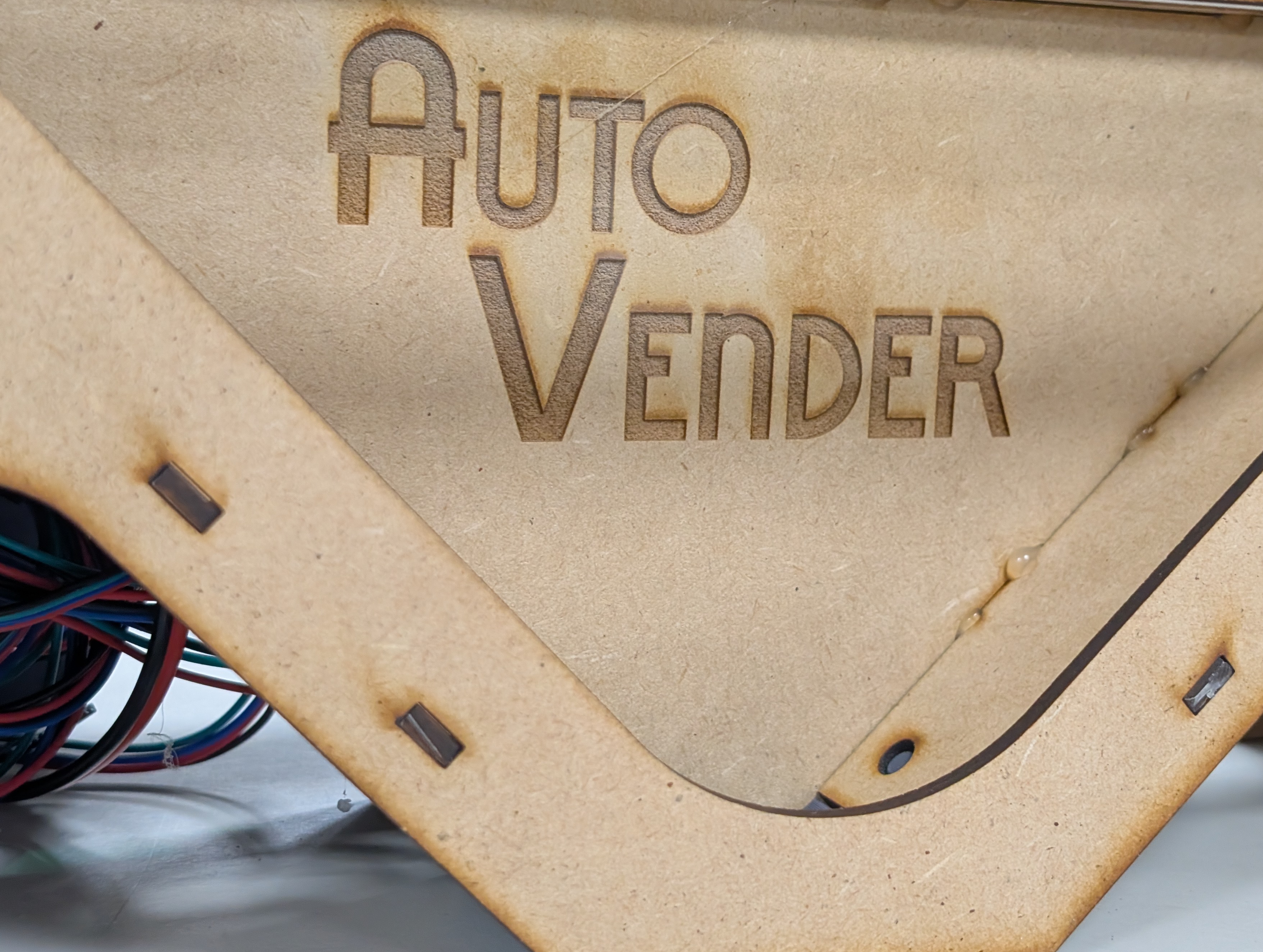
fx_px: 2083
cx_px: 682
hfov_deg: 33.7
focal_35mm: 57
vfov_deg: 25.7
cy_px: 471
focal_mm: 6.9
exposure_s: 1/84.2
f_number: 1.68
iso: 557
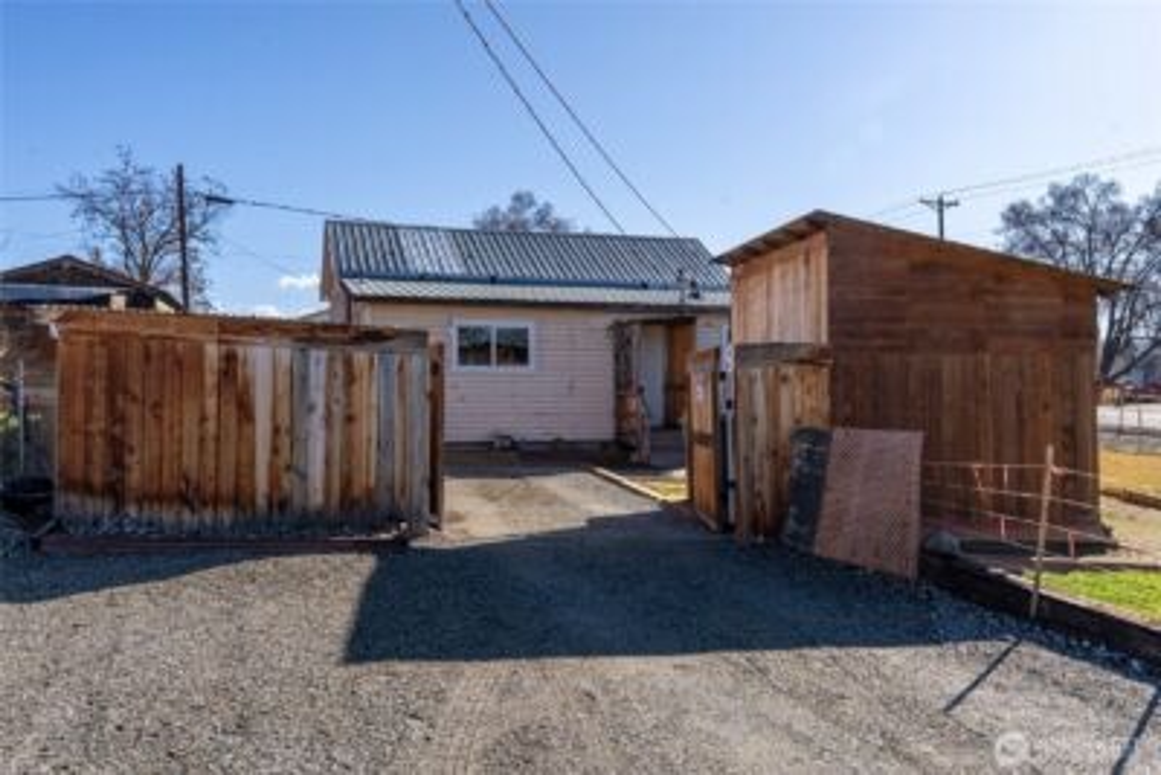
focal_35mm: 31
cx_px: 580
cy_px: 388
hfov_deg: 60.1
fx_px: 1003
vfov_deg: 42.2
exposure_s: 1/5000
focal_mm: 31.1
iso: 100
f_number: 13
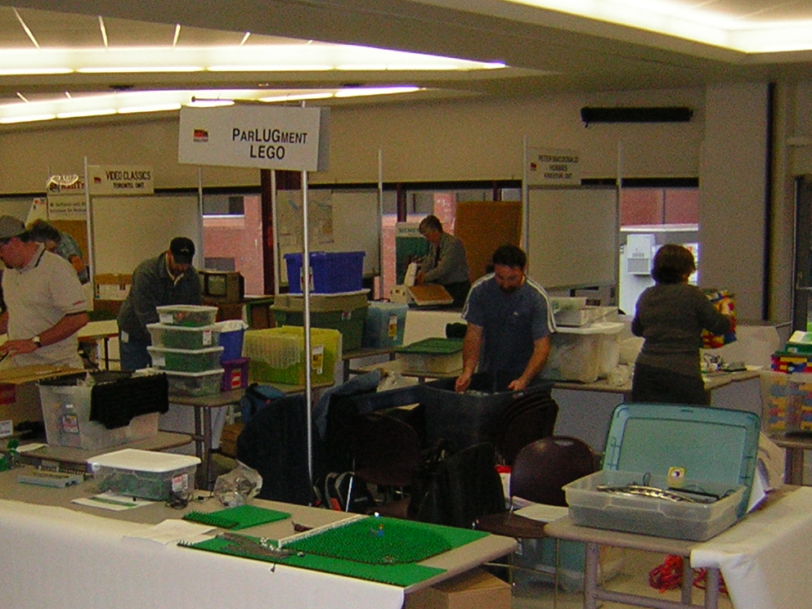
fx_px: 1361
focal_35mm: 58
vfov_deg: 25.0
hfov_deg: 33.2
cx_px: 348
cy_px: 434
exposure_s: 1/60.1
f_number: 2.6
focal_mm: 4.7
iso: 121
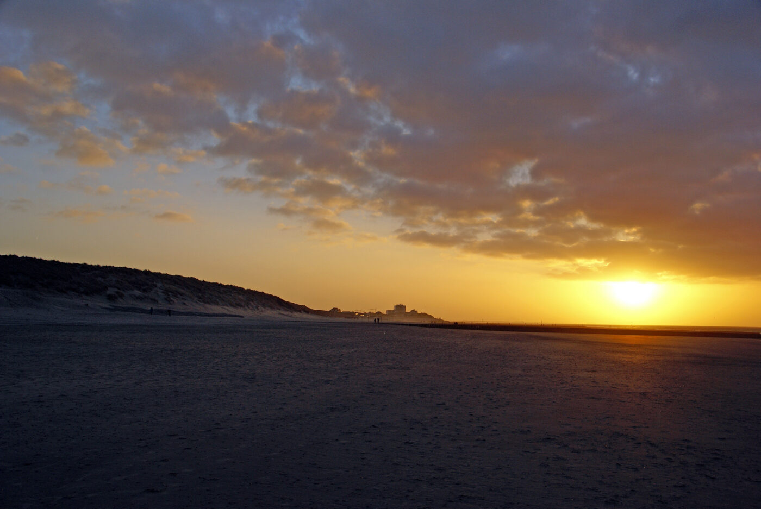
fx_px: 762
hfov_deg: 53.1
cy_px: 254
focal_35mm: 36
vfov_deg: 37.0
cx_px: 380
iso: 100
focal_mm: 24
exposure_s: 1/80
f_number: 8
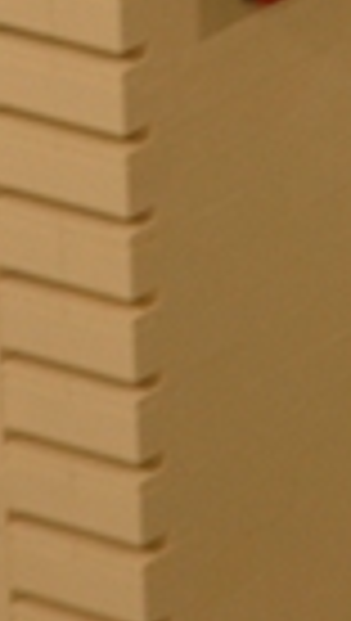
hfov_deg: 1.9
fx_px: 10485
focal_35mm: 636
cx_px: 374
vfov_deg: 3.3
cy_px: -914
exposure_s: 1/80
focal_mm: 70
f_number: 4.5
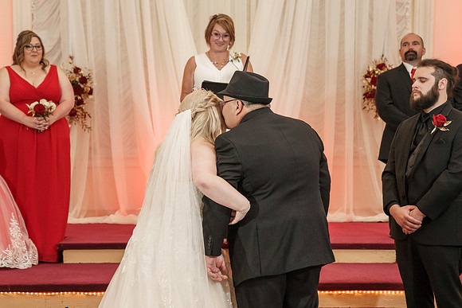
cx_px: 209
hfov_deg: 21.5
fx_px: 1218
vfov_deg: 14.4
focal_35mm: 95
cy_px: 159
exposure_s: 1/160
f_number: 4
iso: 2000
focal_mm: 70
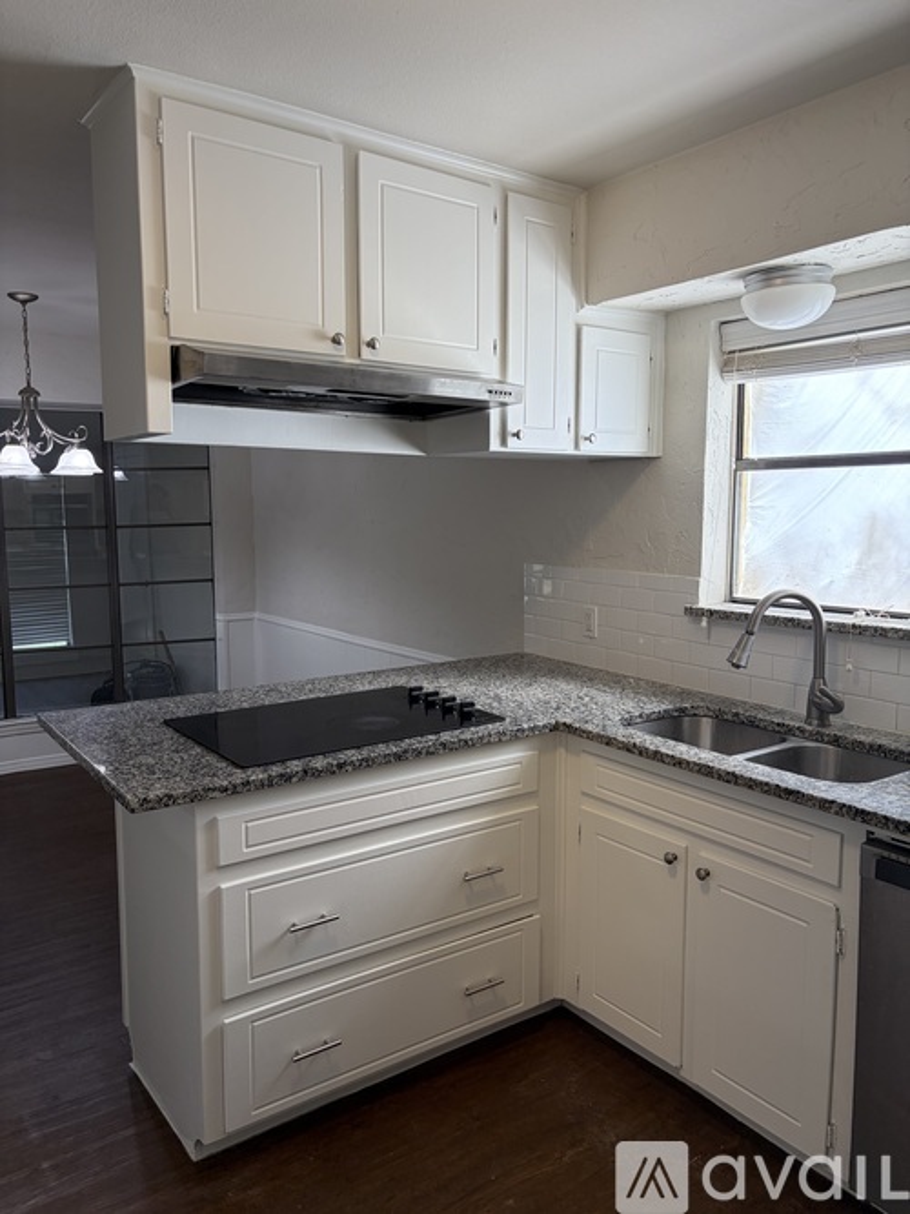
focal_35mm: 26
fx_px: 912
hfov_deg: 53.0
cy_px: 607
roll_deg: -0.1
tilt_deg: -5.5
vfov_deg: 67.3
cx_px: 455
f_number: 1.6
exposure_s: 1/172
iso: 64
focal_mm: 5.96
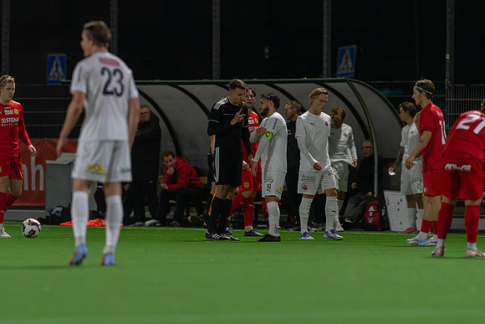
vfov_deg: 3.0
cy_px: 162
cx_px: 242
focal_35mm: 455
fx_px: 6127
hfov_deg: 4.5
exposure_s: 1/1000
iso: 8000
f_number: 3.2
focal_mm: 300
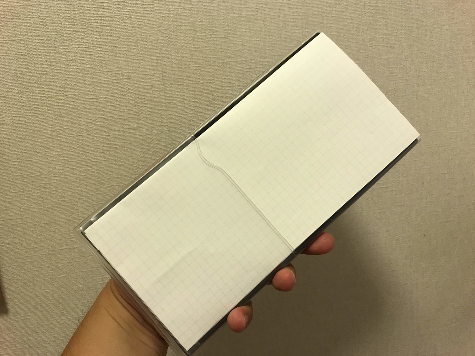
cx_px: 238
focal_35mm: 28
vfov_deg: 49.7
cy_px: 178
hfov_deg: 63.4
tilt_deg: -8.9
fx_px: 384
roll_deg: +5.1
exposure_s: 1/20
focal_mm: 3.99
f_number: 1.8
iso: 40
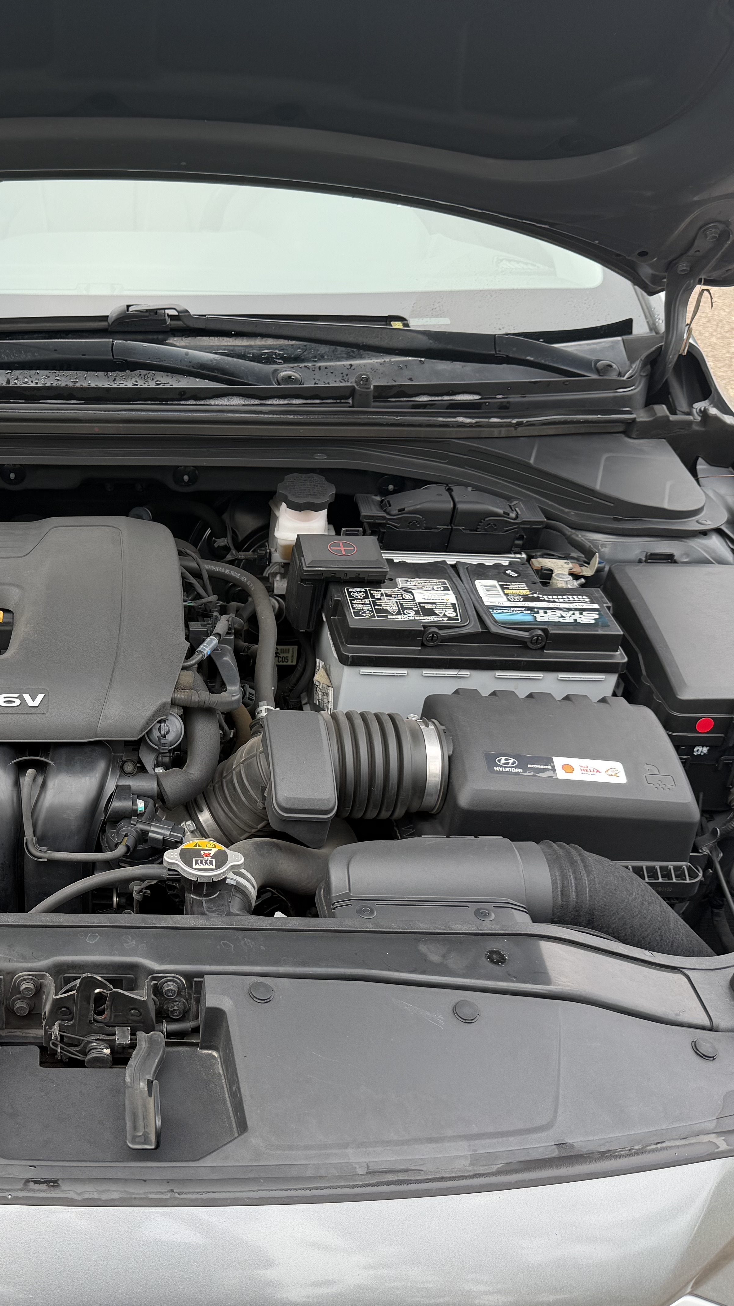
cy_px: 653
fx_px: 1211
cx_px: 85
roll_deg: +0.7
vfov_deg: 56.6
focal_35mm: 35
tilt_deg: -27.7
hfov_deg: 32.2
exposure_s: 1/121
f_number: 1.78
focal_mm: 6.76
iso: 80
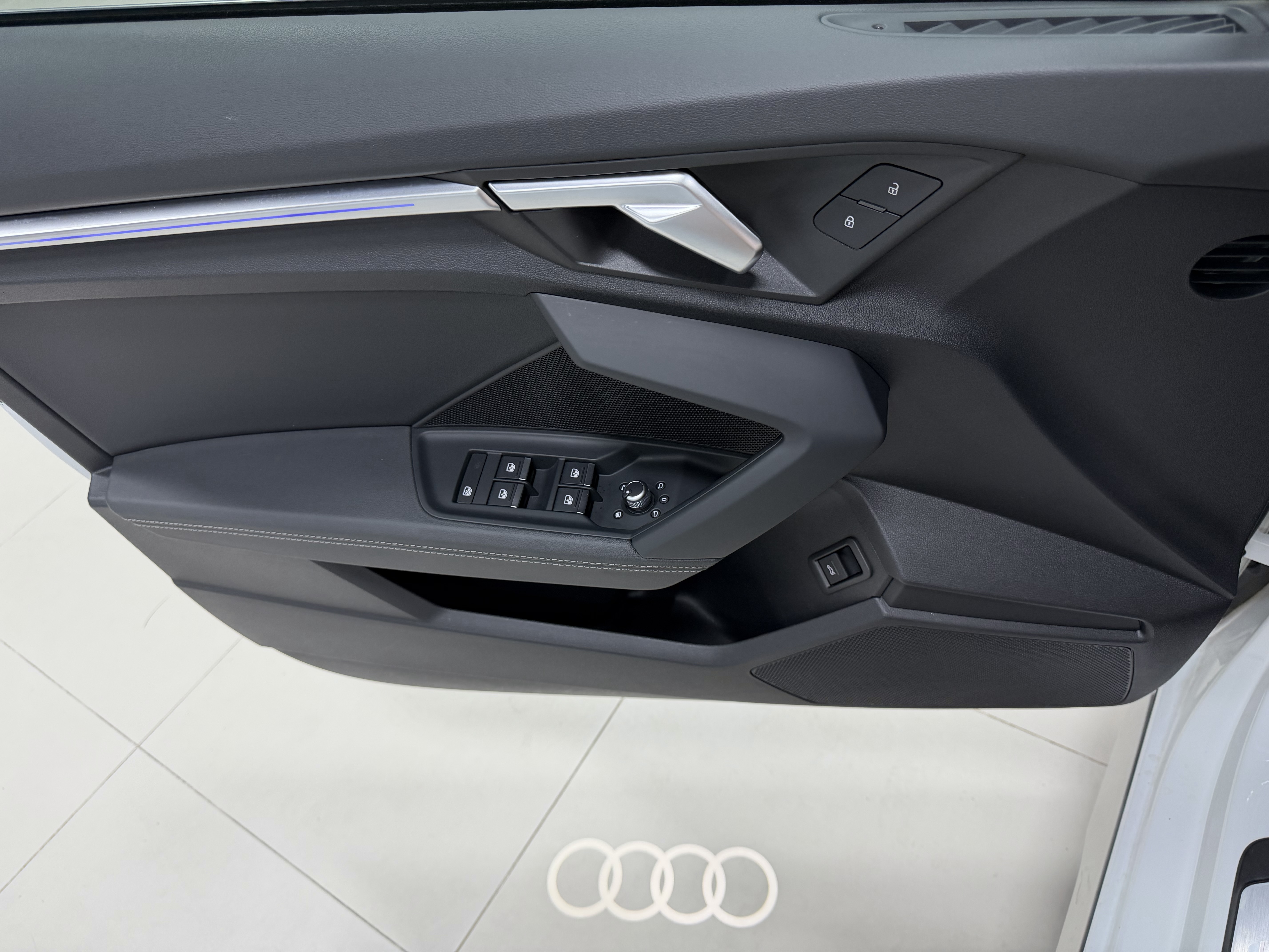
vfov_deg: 56.8
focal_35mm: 24
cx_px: 634
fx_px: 880
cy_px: 476
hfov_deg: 71.6
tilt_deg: -47.1
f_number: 1.78
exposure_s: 1/100
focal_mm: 6.76
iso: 200
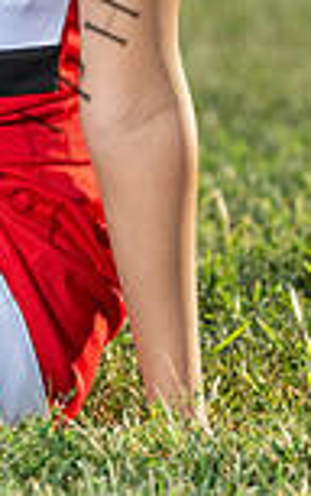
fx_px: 9142
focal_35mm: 676
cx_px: -200
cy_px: -131
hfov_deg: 1.9
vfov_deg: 3.1
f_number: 5.6
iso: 100
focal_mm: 155
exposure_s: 1/200
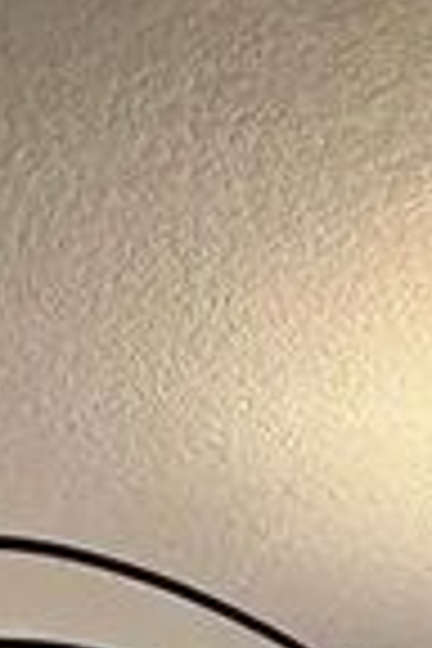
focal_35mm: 86
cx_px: 333
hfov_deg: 15.8
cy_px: 1375
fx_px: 1548
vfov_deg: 16.5
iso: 1250
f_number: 2.2
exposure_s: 1/60
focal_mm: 2.22
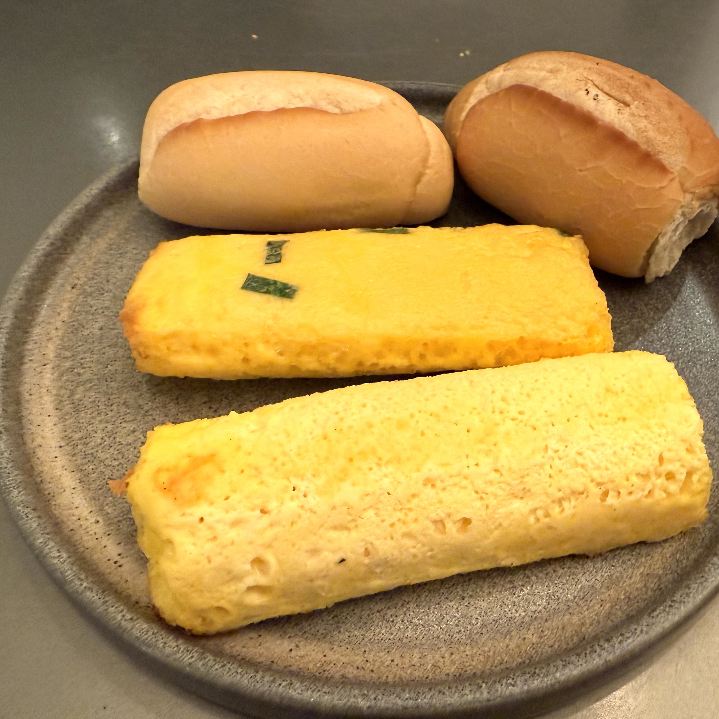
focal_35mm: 29
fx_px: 681
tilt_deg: -52.7
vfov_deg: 55.6
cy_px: 353
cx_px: 415
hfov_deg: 55.4
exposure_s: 1/60
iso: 400
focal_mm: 2.22
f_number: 2.2
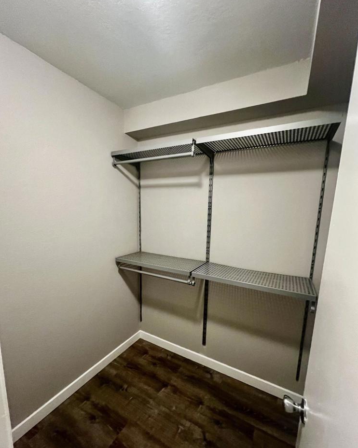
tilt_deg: -8.2
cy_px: 242
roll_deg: -1.9
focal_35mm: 14
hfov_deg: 88.0
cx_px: 177
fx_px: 185
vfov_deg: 100.5
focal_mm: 1.57
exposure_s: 1/60
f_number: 1.8
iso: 1000
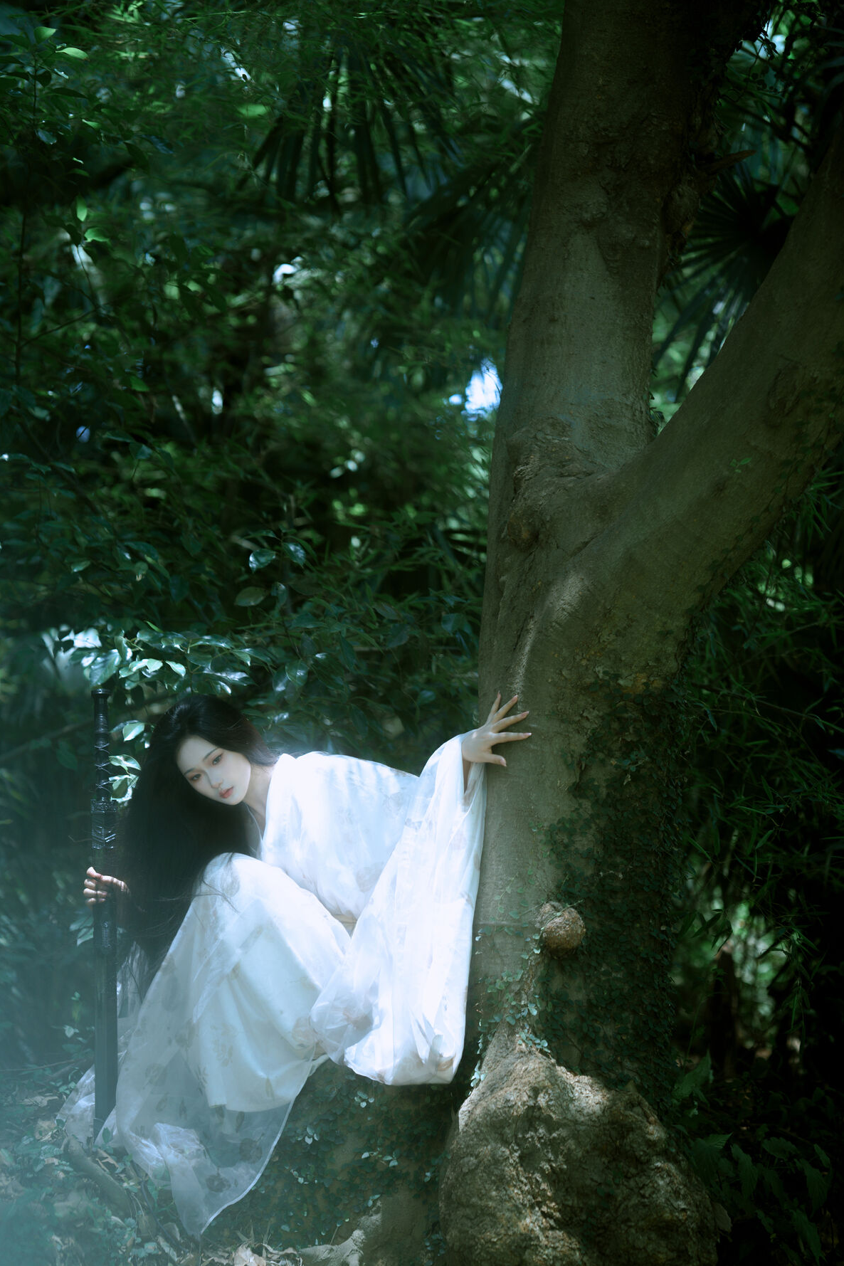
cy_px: 638
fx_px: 3024
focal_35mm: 86
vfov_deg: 23.6
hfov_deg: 15.9
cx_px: 426
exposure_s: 1/800
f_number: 1.8
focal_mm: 85
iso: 250
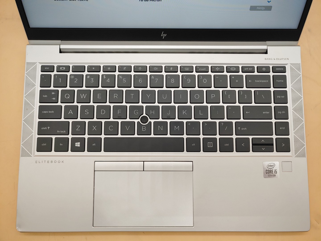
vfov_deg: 53.1
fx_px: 241
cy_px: 120
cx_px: 160
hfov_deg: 67.3
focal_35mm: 26
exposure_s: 1/134
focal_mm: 4.36
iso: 50
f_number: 1.8
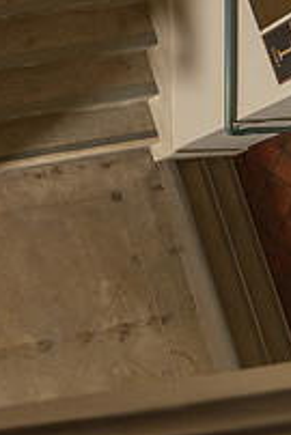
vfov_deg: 29.0
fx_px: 835
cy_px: 139
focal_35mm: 69
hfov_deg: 16.3
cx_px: -248
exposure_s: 1/200
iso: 400
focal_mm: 24
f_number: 4
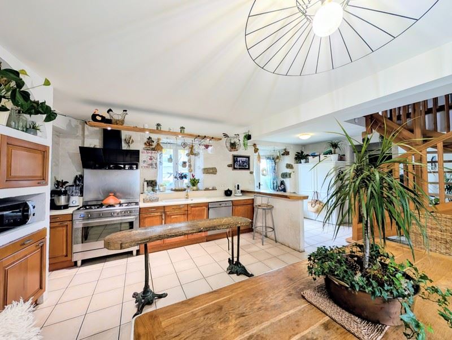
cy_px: 170
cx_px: 226
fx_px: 157
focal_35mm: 12
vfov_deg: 94.6
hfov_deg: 110.5
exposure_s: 1/52.9
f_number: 1.7
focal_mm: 2.02
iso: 51
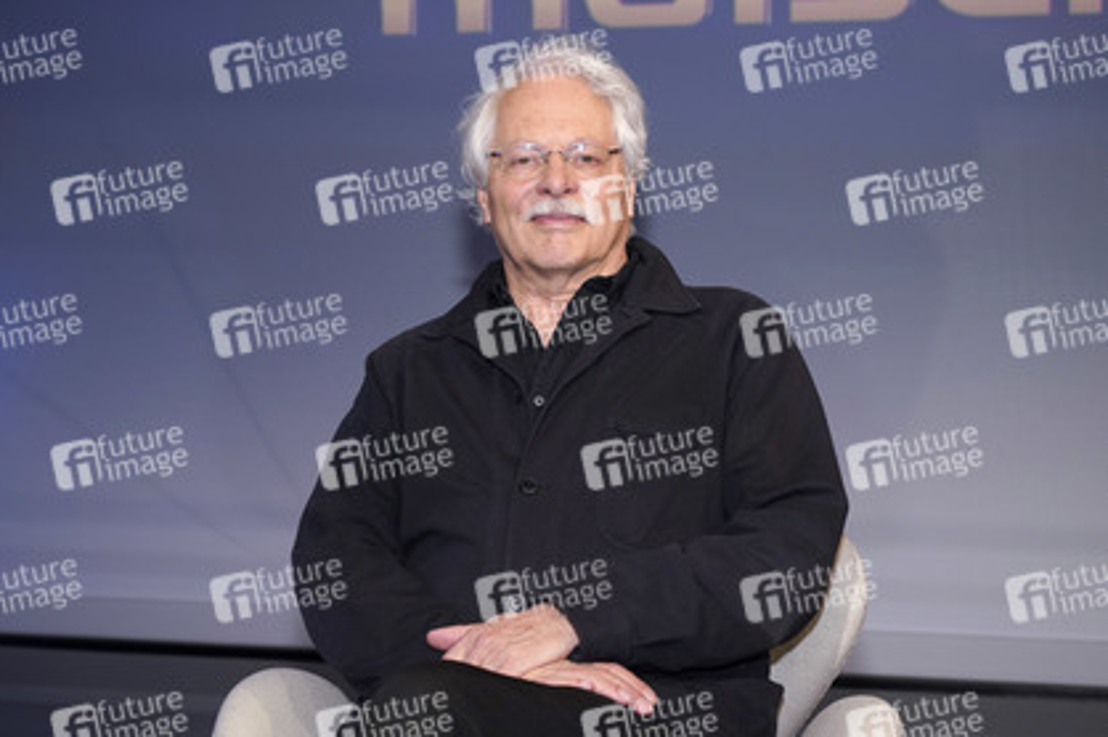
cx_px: 579
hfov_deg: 36.3
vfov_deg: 24.6
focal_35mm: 55
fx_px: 1691
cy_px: 392
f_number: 5
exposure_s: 1/160
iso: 1600
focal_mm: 51
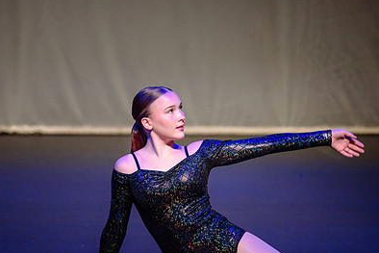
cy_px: 119
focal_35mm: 386
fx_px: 4065
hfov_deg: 5.3
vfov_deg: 3.6
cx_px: 183
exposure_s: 1/250
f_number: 2.8
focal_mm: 200
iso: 1250
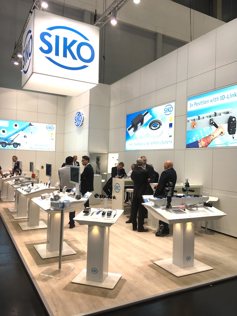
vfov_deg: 61.7
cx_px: 118
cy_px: 158
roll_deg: -1.4
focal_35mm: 29
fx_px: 265
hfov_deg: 48.2
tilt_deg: +2.4
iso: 25
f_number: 2.2
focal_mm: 4.15
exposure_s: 1/100
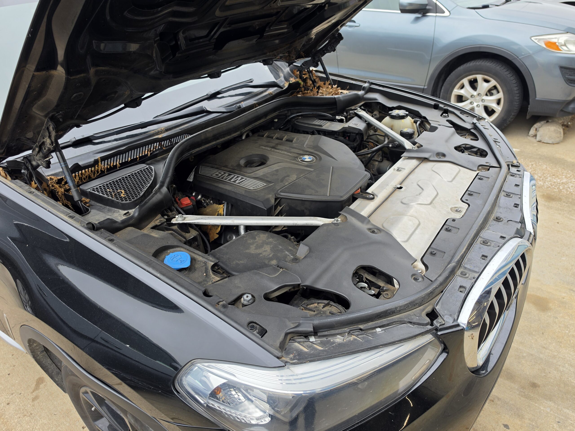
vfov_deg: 58.9
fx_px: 382
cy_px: 216
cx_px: 288
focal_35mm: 23
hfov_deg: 73.9
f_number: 1.4
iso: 25
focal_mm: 6.5
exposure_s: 1/180
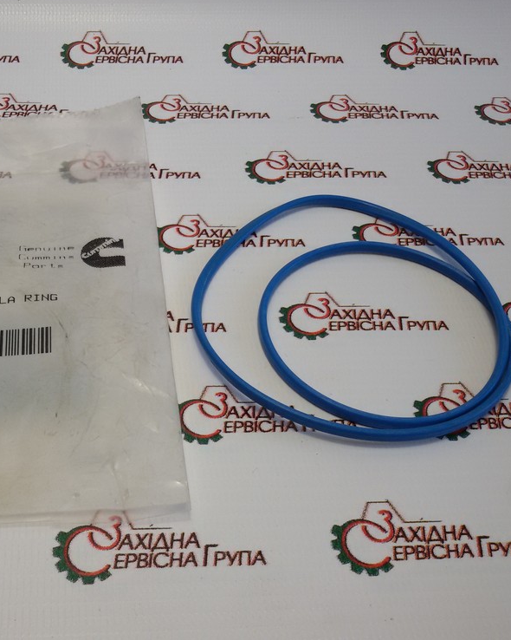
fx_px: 775
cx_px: 118
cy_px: 316
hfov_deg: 35.5
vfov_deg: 44.8
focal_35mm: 41
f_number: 2.4
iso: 40
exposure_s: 1/100
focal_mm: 2.93
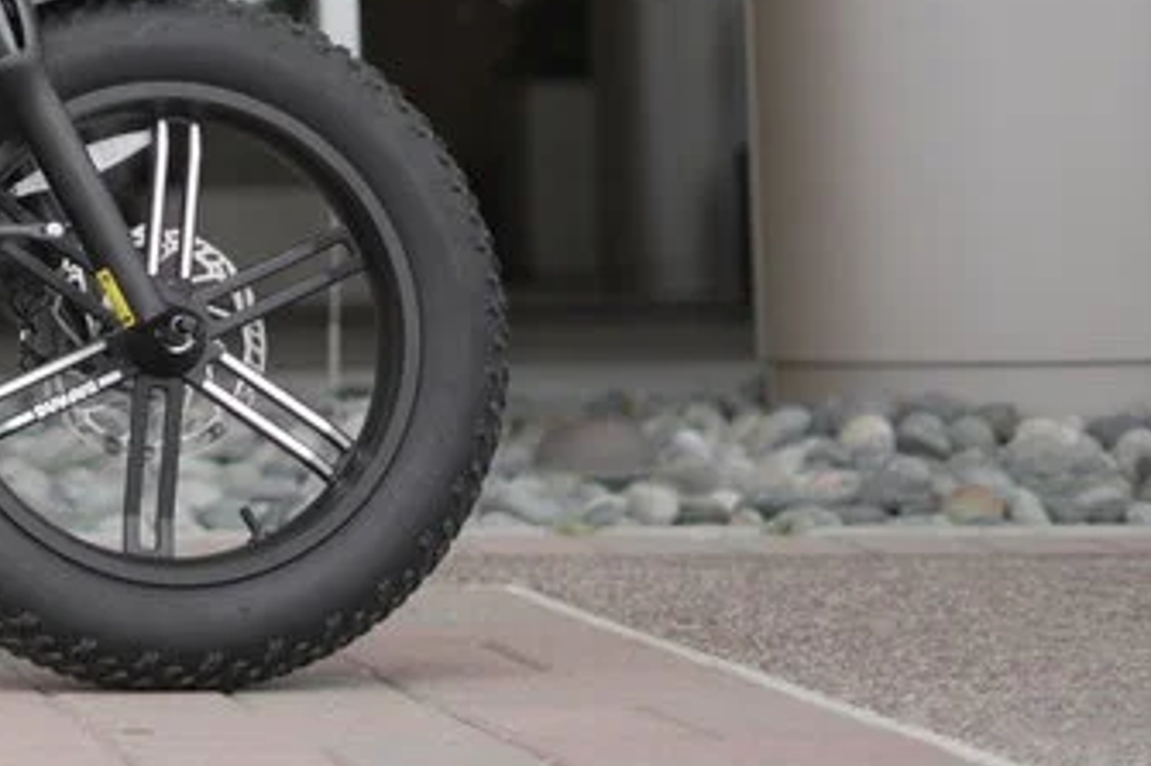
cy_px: -307
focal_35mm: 153
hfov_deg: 12.8
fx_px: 4889
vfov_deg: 8.8
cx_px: -478
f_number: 1.8
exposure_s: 1/1000
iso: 125
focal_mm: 50
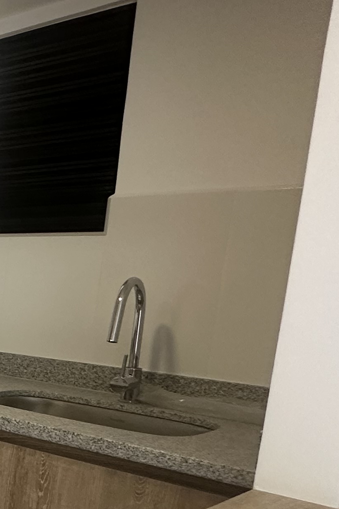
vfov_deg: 40.3
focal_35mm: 48
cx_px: -361
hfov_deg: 17.9
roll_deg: -1.7
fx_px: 678
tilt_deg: -8.9
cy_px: 360
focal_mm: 2.22
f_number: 2.2
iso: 200
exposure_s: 1/99
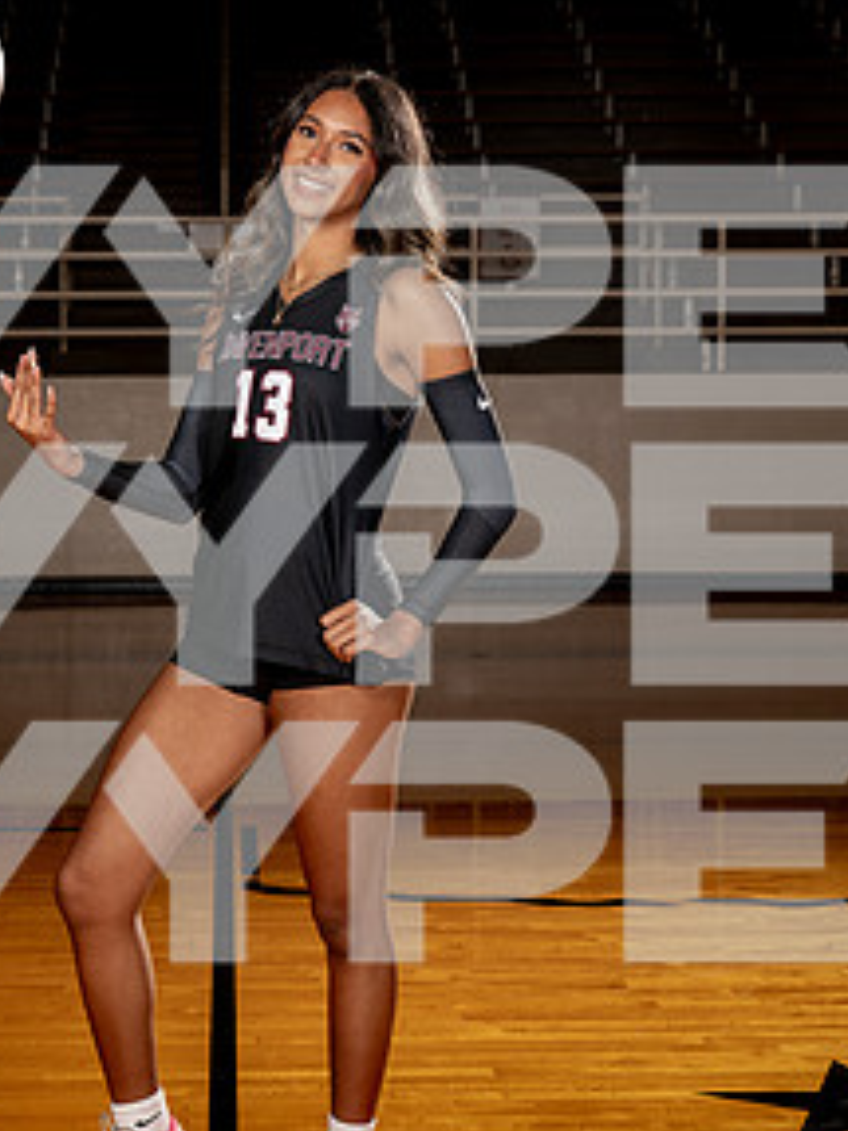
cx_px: 312
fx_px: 2713
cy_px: 567
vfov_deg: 23.6
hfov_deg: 17.7
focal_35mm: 83
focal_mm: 55
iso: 100
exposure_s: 1/250
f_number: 5.6
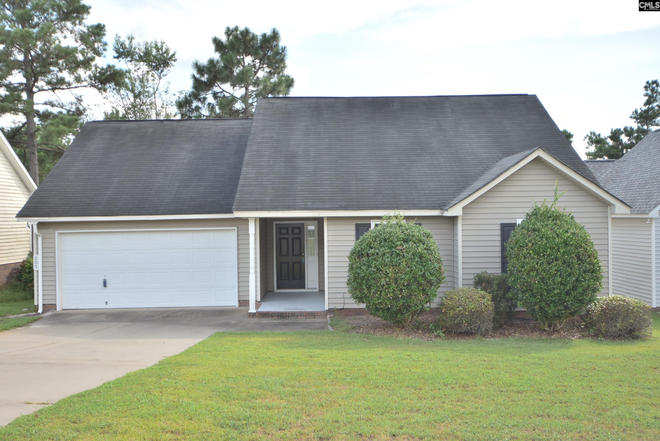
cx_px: 330
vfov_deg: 40.0
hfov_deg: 57.2
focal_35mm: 33
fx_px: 605
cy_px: 220
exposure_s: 1/500
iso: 220
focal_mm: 22
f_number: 4.5
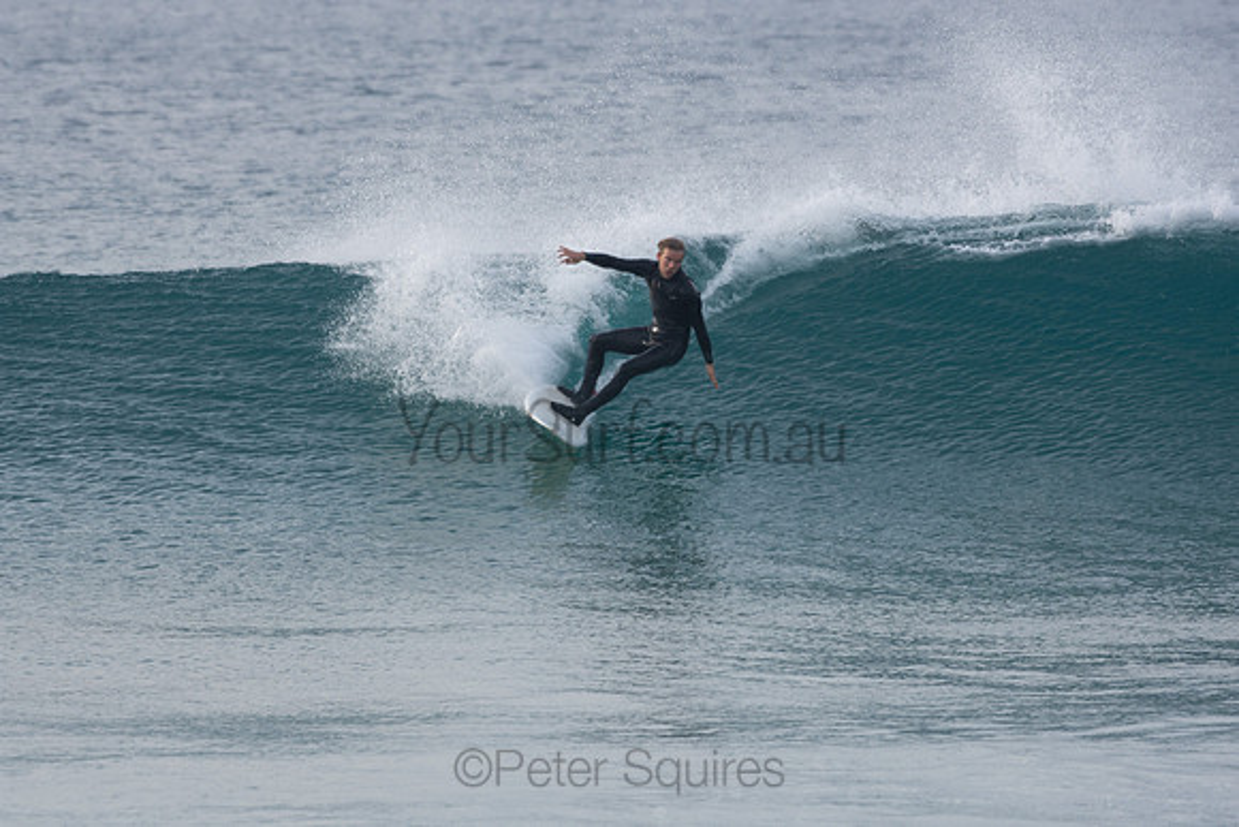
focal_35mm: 480
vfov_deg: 2.9
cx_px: 620
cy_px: 414
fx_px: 16523
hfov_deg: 4.3
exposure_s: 1/1250
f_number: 5.6
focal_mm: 320
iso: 500
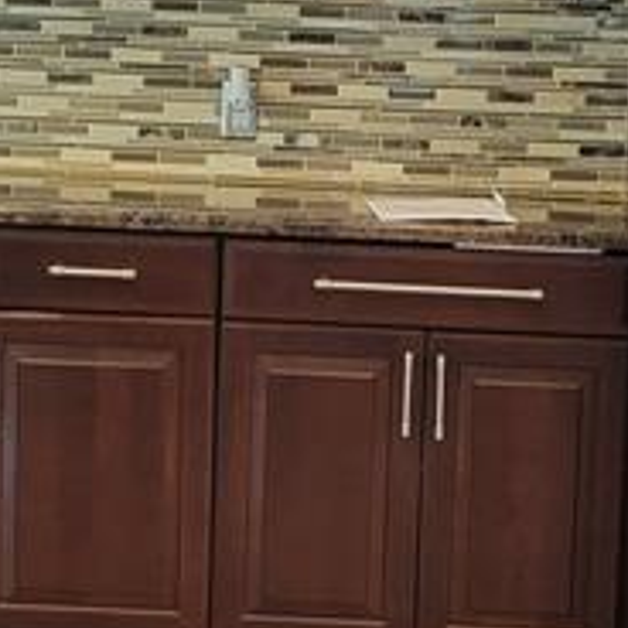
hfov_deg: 13.6
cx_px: 311
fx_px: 2627
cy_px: 334
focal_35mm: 128
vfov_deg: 13.6
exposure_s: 1/120
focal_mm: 5.4
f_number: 1.8
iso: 250
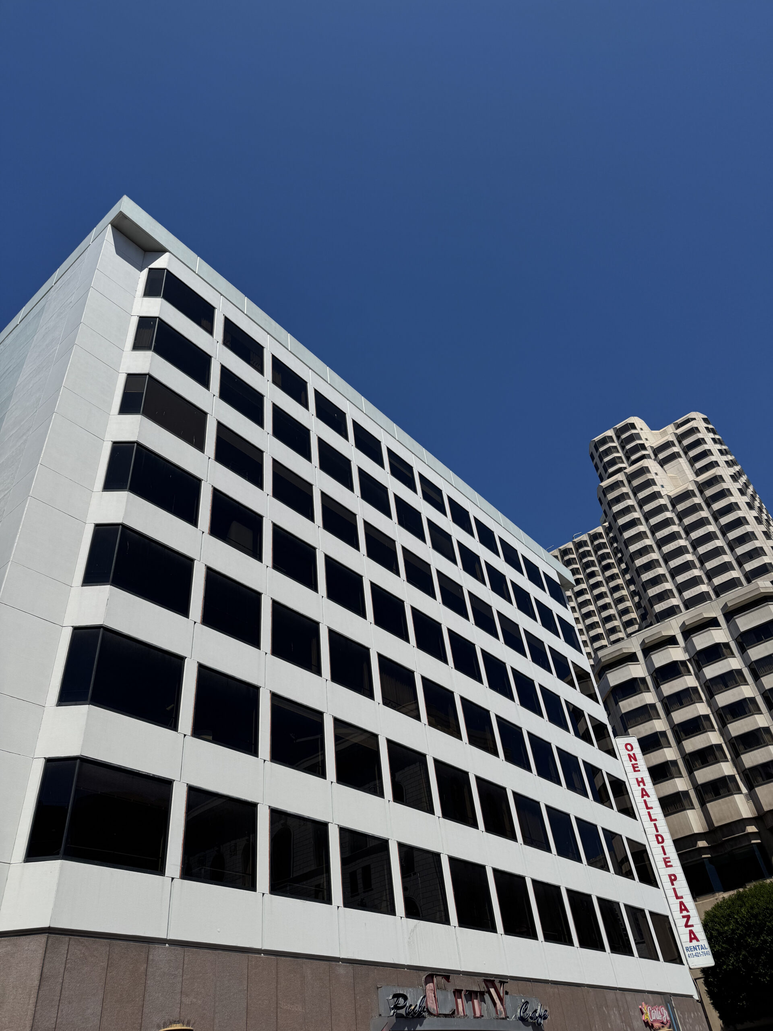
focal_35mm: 24
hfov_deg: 56.8
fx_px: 715
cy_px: 516
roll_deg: +7.7
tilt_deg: +38.8
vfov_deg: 71.6
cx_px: 386
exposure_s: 1/7937
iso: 80
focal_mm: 6.76
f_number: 1.78
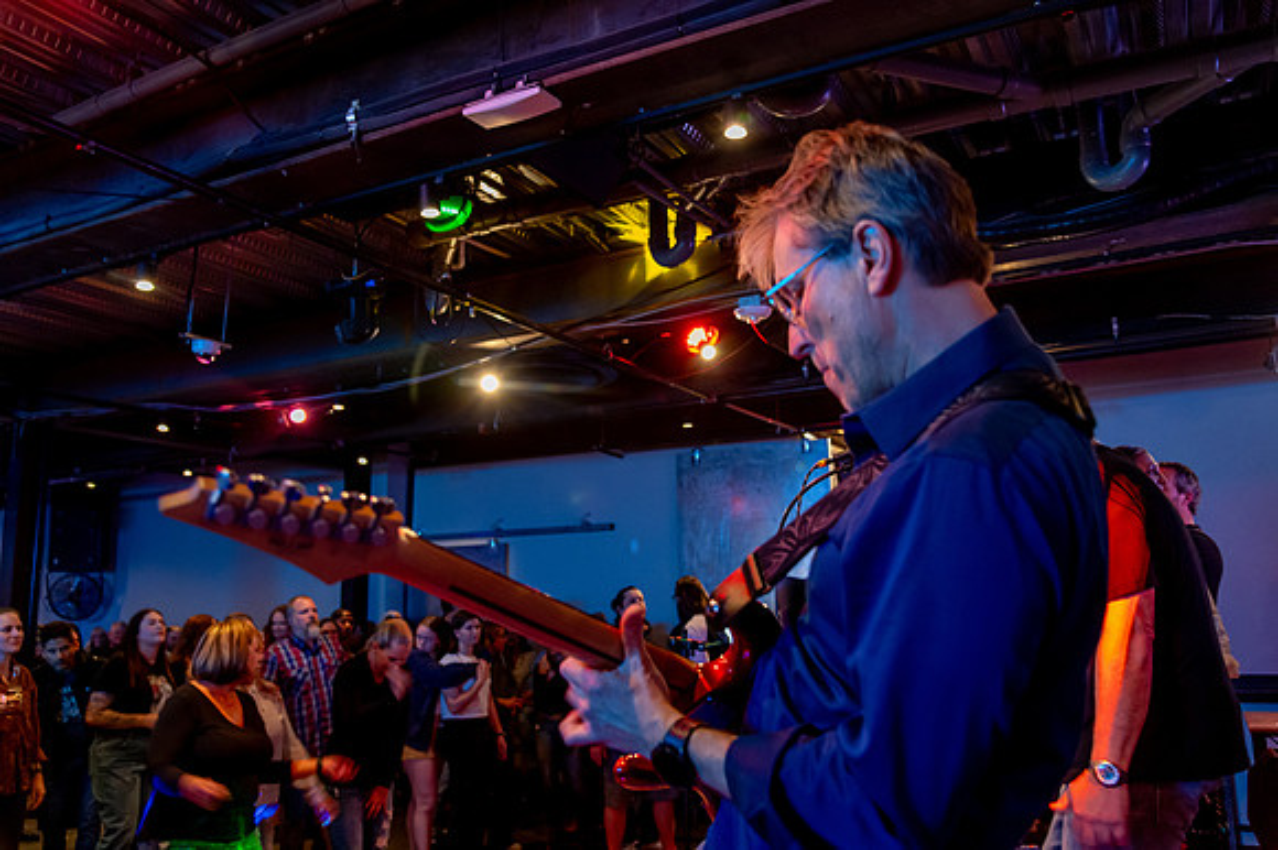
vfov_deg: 43.6
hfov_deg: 62.0
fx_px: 1064
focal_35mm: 30
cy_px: 425
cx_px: 639
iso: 6400
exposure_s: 1/25
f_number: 4
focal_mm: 30
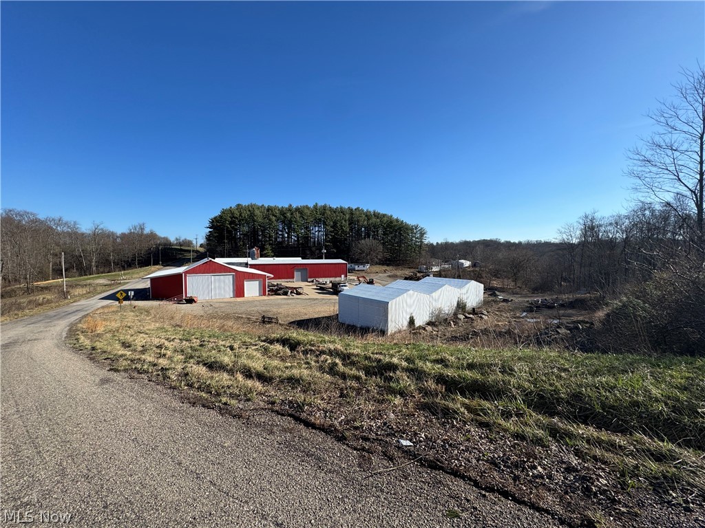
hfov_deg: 102.1
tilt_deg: -2.5
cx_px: 352
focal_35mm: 14
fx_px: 285
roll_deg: +0.0
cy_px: 264
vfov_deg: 85.7
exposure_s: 1/1789
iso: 50
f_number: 2.2
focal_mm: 2.22
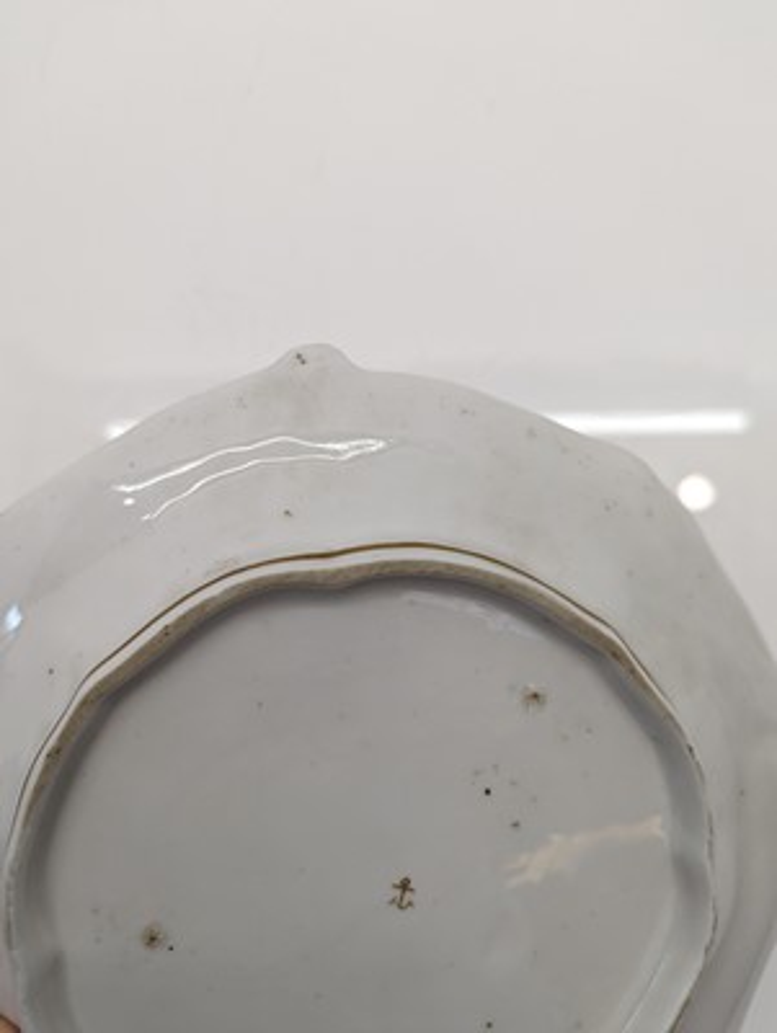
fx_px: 717
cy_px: 516
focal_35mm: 24
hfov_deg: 56.9
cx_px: 388
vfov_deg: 71.5
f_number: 1.85
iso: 62
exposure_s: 1/117
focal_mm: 6.81
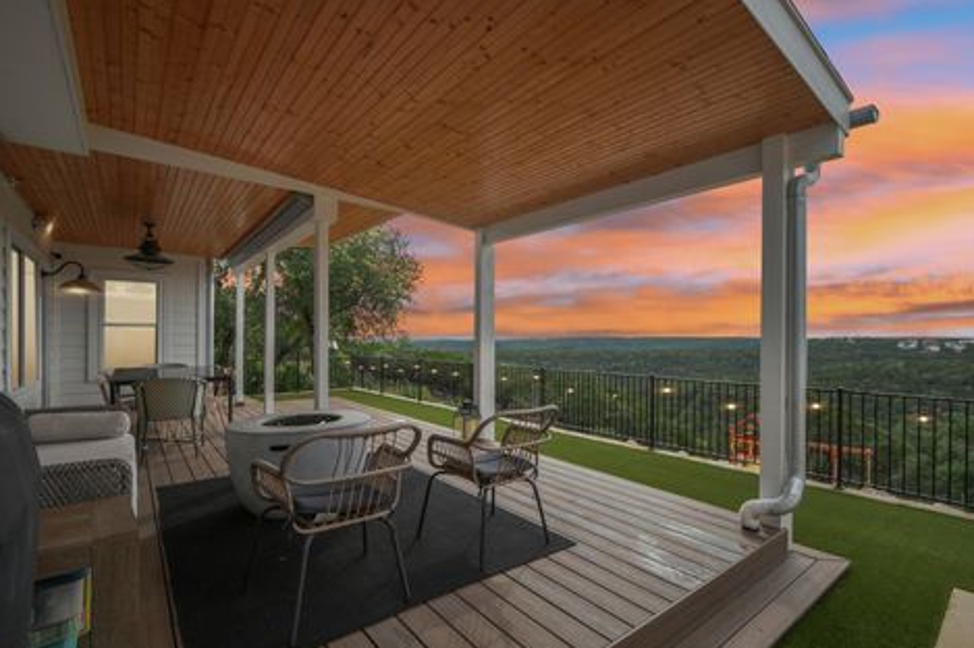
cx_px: 517
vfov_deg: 73.6
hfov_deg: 96.7
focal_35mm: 16
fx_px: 433
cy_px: 310
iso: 400
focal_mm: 10
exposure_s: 1/500
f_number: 8
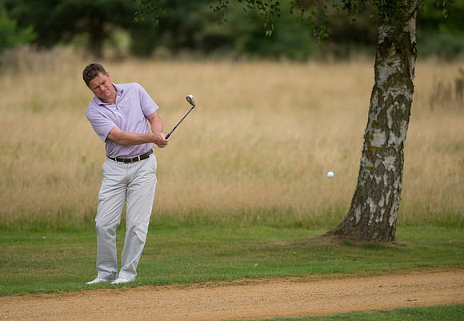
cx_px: 203
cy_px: 149
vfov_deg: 4.1
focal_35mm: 343
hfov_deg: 5.9
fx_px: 4467
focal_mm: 300
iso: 800
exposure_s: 1/2500
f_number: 4
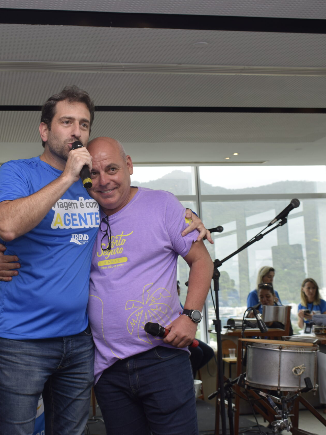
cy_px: 220
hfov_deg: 26.5
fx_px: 687
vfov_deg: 35.1
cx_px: 100
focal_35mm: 55
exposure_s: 1/125
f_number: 5.6
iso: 180
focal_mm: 25
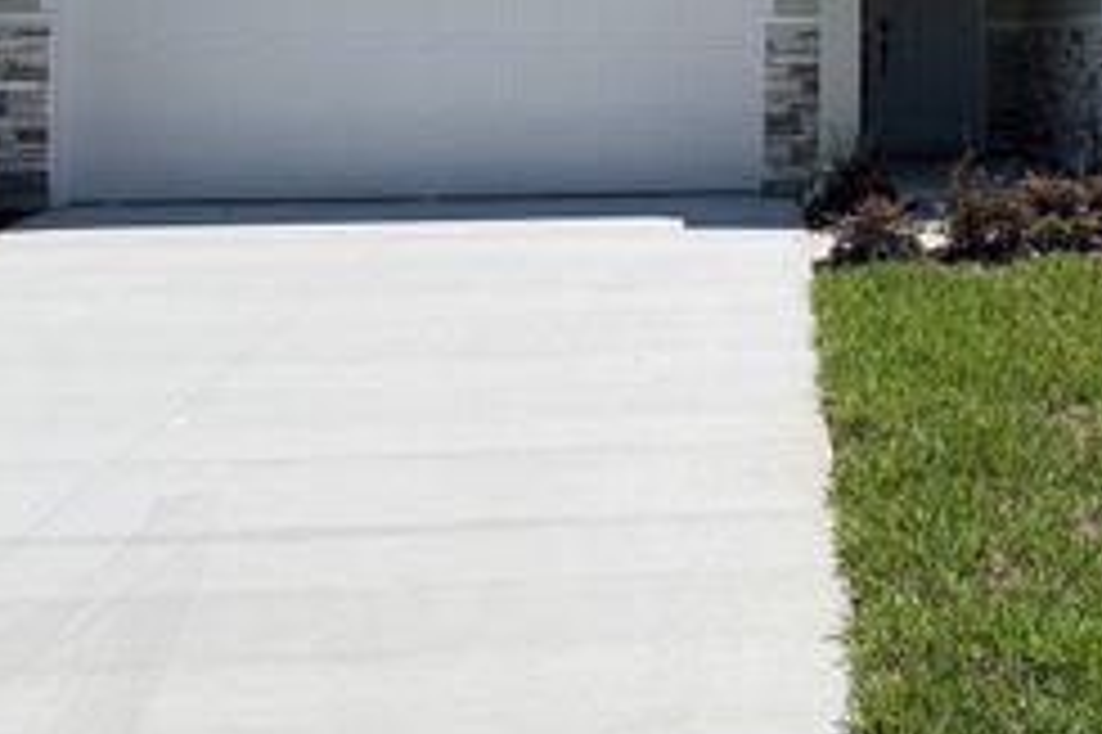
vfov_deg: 25.0
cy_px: -29
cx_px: 931
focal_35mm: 51
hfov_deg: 37.1
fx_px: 1560
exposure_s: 1/7353
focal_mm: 6.76
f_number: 1.78
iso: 80
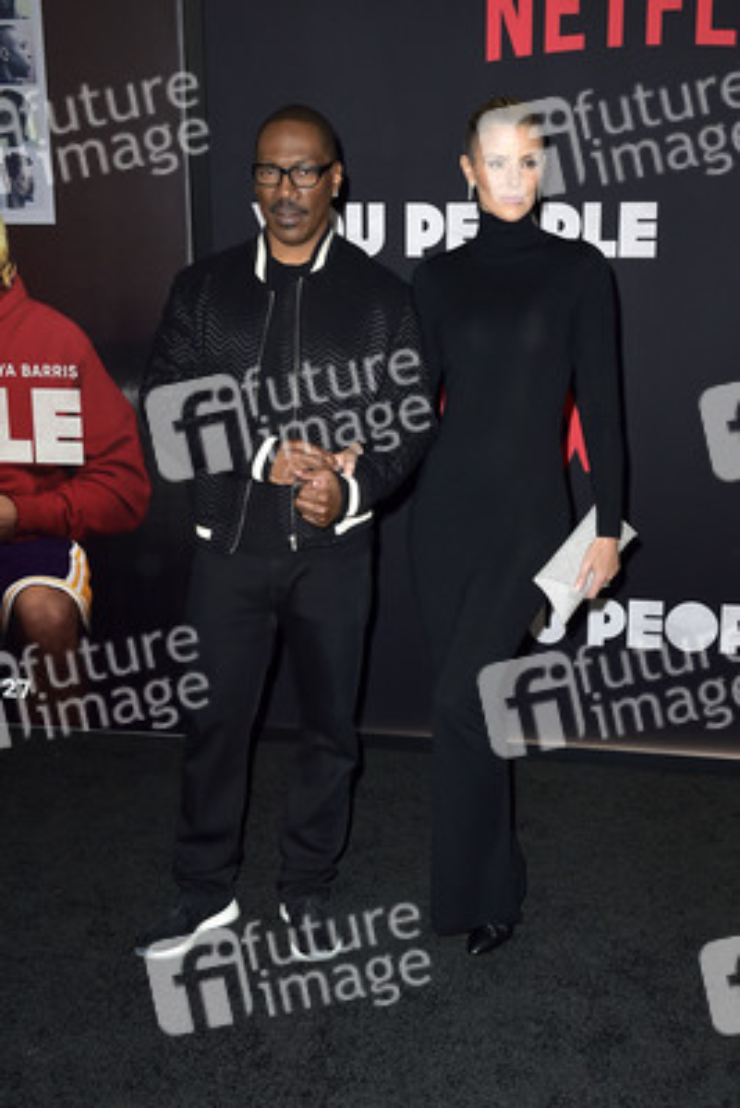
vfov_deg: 50.7
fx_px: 1171
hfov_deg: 35.1
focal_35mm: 38
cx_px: 370
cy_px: 554
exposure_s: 1/250
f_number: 6.3
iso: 500
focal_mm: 38
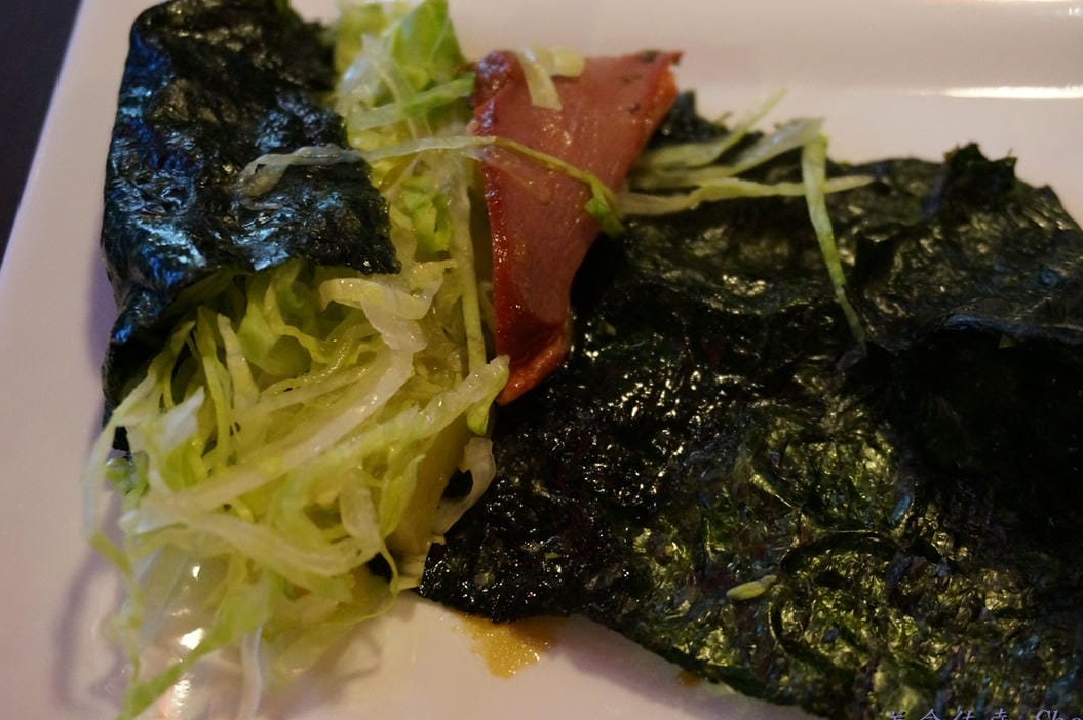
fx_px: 1744
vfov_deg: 23.3
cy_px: 342
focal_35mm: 58
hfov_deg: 34.5
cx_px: 574
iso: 3200
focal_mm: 34
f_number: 5
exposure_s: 1/60
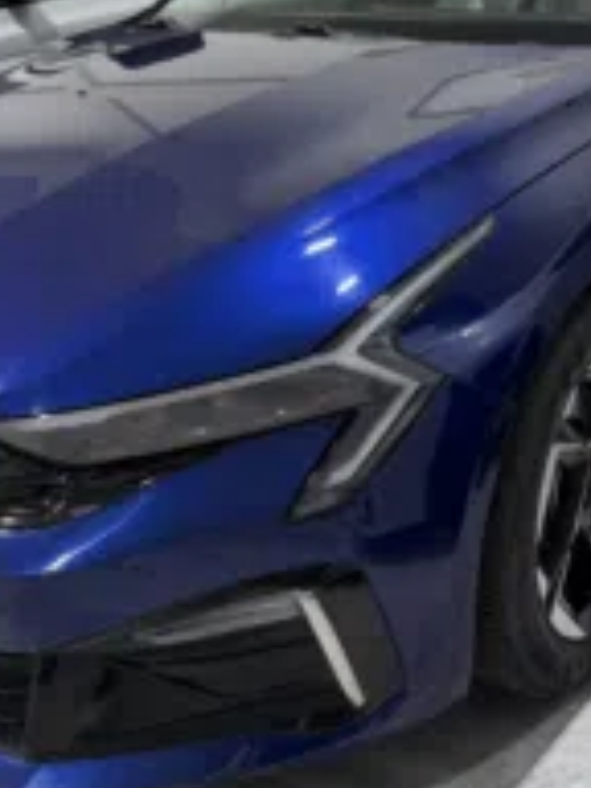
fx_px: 1138
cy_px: 111
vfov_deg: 36.3
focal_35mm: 50
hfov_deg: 28.8
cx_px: 427
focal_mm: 6.76
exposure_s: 1/100
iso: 125
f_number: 1.78
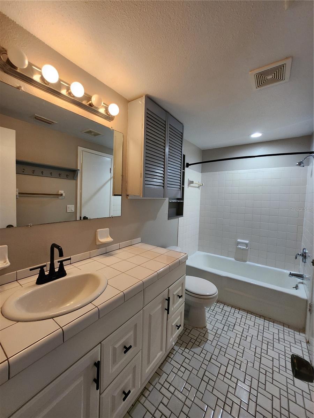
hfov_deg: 89.9
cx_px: 157
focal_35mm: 13
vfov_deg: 106.2
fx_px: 157
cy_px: 209
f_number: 2.2
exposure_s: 1/60
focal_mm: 1.74
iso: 125
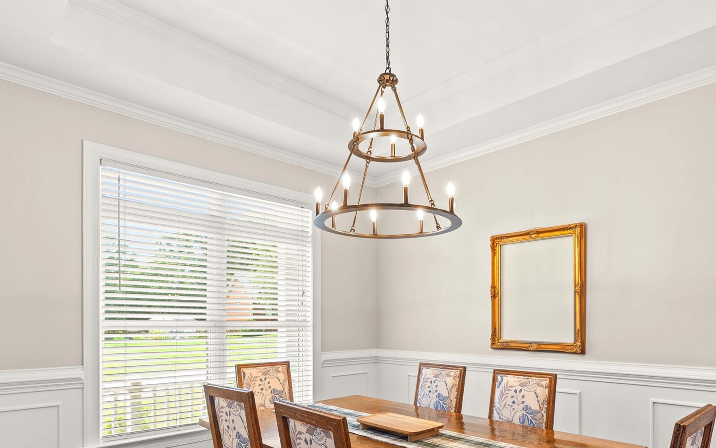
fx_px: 429
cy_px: 321
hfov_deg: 79.1
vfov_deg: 53.2
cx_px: 411
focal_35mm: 22
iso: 100
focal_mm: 16
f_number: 8
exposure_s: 1/4
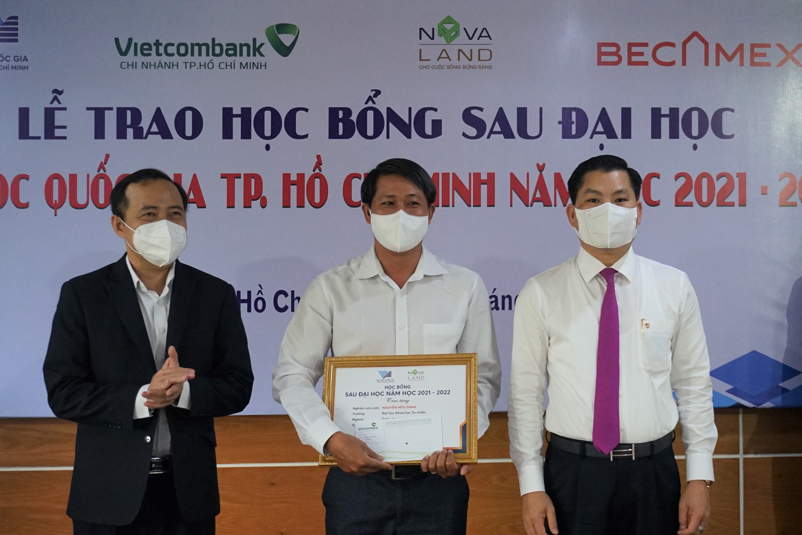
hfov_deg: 35.1
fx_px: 1270
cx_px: 401
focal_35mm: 57
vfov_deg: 23.8
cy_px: 268
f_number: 5.6
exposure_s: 1/160
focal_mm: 38
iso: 2500
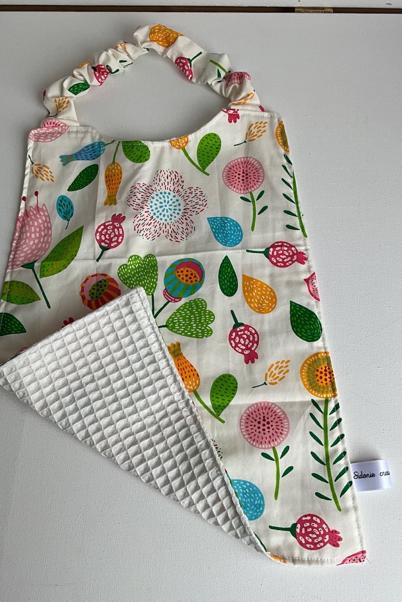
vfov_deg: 60.3
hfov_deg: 42.3
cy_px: 303
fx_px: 519
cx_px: 201
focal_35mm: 31
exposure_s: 1/442
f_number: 1.8
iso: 25
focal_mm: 3
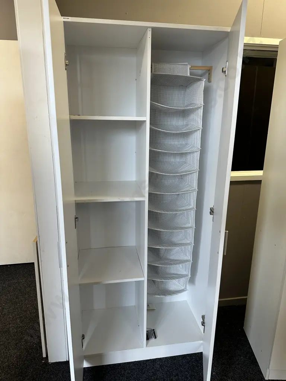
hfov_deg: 56.8
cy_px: 190
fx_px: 264
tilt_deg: -14.2
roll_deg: -0.5
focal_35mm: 24
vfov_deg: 71.6
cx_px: 143
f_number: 1.78
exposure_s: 1/100
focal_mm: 6.86
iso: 125
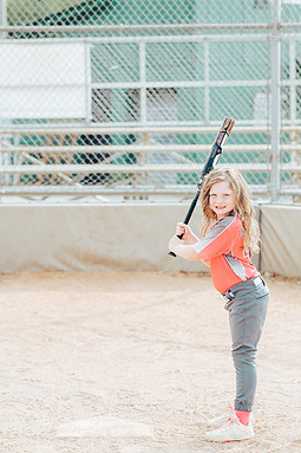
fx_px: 1255
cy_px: 220
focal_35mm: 100
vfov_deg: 20.4
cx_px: 174
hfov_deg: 13.7
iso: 160
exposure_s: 1/800
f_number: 2.8
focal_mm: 85
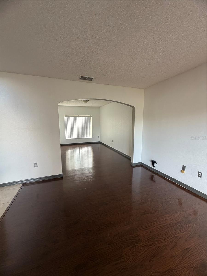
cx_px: 104
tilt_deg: -7.1
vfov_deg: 102.1
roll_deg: +0.6
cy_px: 138
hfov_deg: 85.7
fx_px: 112
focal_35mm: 14
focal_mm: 2.22
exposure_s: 1/121
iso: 250
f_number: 2.2
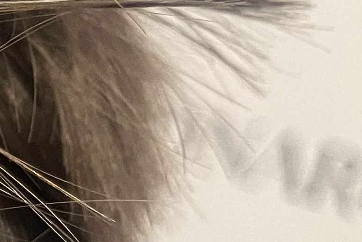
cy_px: 287
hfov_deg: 11.9
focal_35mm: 136
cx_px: -534
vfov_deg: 9.9
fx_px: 1367
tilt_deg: -29.1
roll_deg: -2.2
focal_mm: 5.1
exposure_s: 1/50
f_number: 1.6
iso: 320
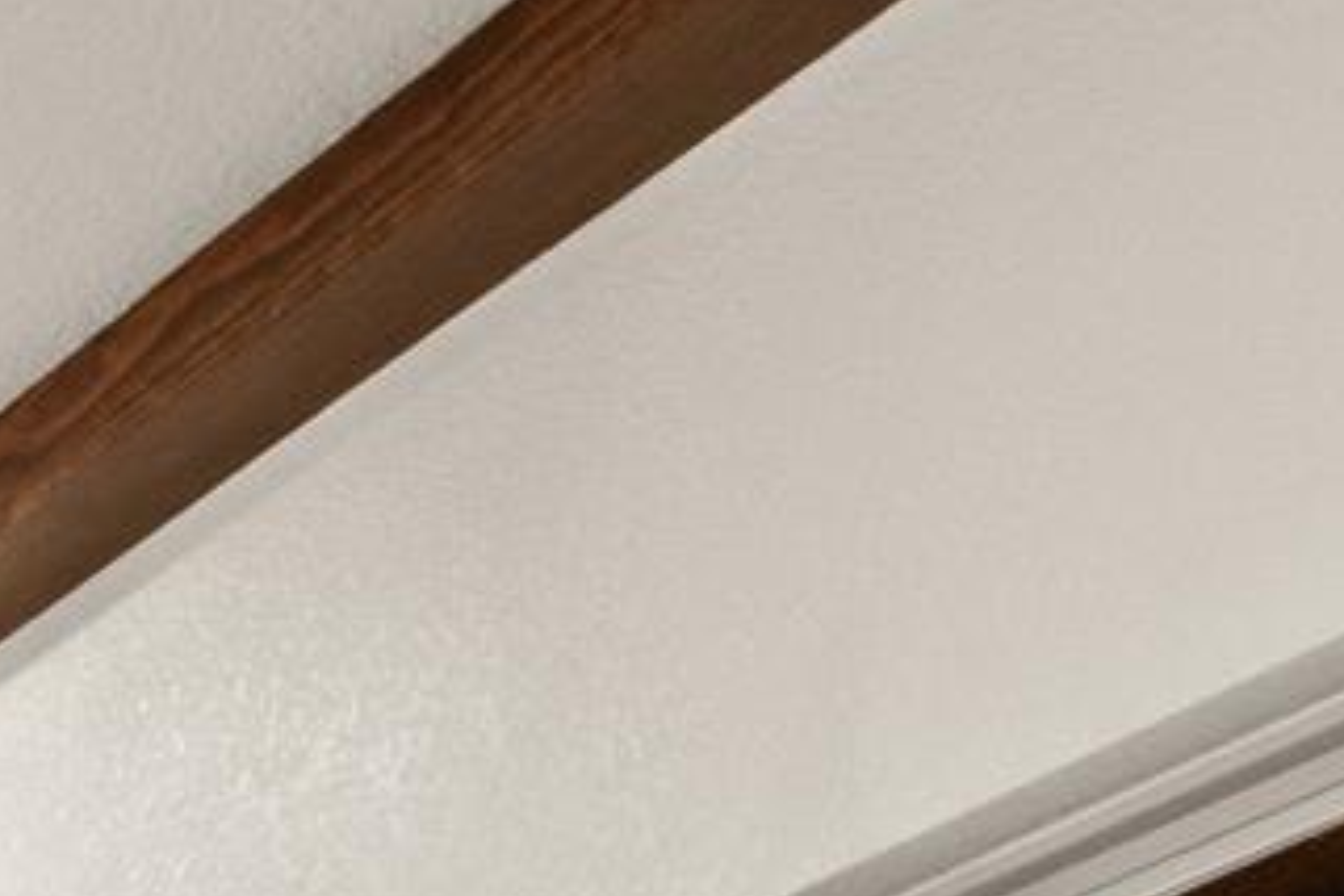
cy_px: 2472
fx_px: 4368
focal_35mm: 117
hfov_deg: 11.7
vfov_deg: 9.7
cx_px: -2454
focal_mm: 10
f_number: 7.1
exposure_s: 1/6
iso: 400
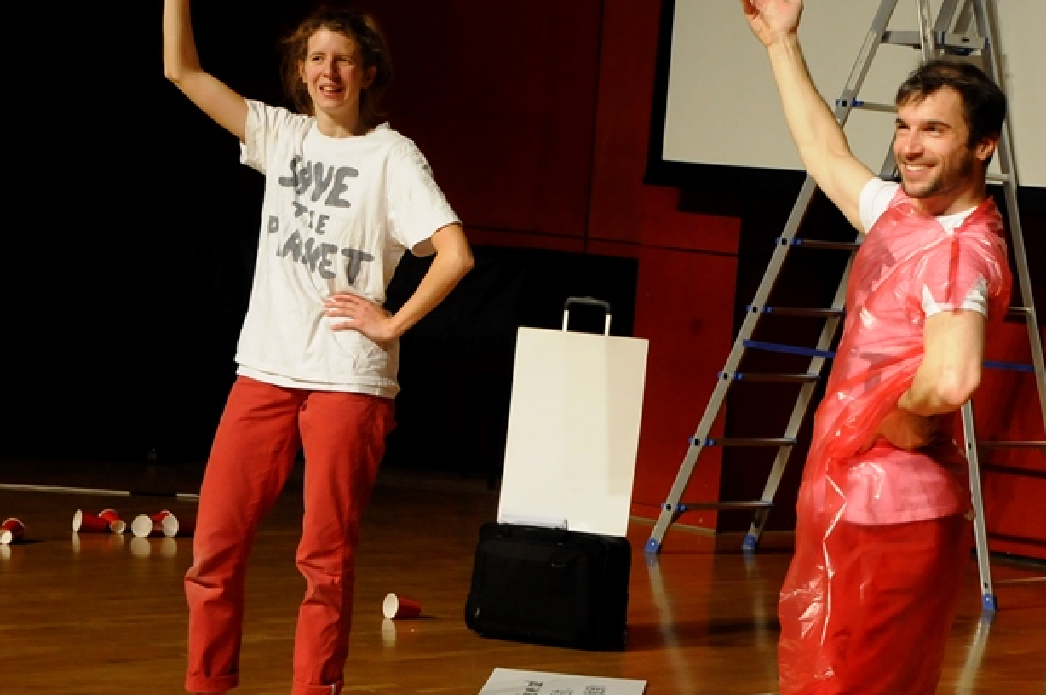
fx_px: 3193
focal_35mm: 110
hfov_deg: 18.5
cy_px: 426
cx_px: 809
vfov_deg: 12.4
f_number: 6.3
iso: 1600
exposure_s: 1/80
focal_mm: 44
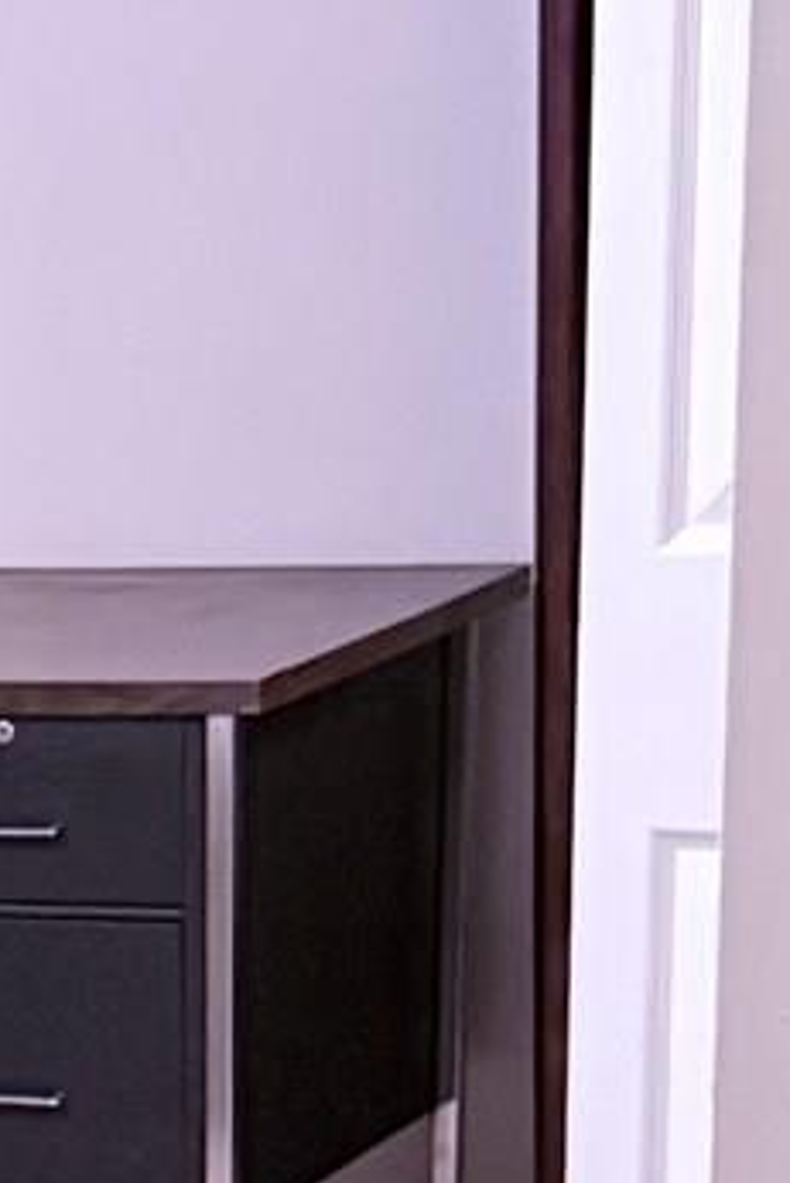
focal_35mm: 166
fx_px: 5458
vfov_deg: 12.0
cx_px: -834
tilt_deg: -15.8
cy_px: 1552
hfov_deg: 7.9
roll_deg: +4.2
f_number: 1.78
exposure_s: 1/40
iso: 800
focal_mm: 6.76
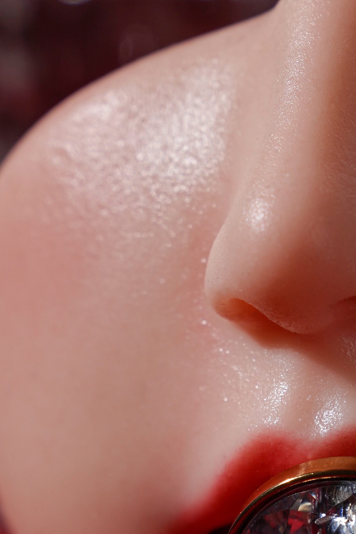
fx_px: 3144
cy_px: 559
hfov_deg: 6.5
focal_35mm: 212
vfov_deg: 9.6
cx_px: 383
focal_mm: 70
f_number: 5.6
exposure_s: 1/125
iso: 125
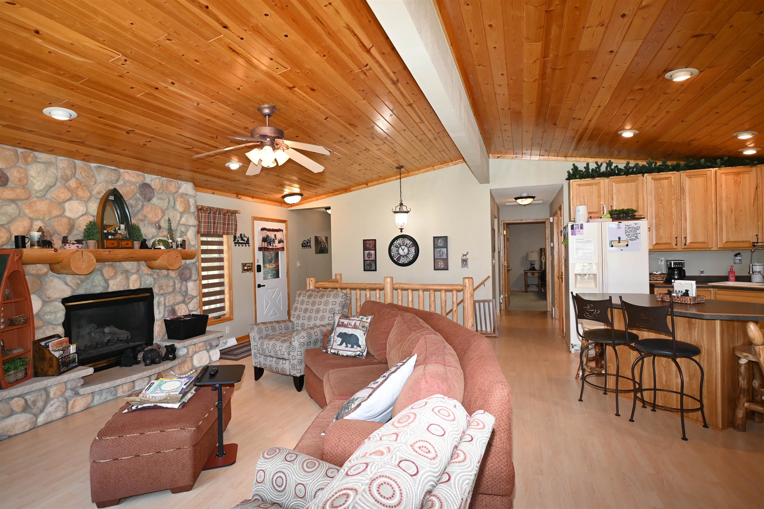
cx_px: 382
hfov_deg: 90.0
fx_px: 382
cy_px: 254
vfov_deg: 67.4
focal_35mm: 18
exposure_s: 1/60
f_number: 4
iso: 250
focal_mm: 12
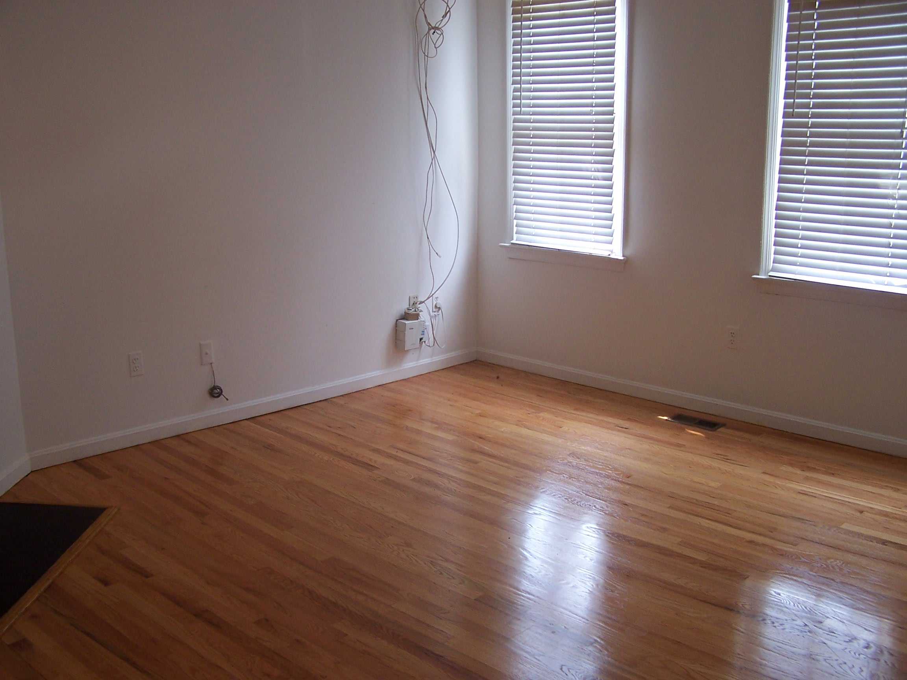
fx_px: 996
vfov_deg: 37.7
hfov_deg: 49.0
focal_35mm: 38
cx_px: 454
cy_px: 340
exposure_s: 1/30
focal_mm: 6.3
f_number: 2.8
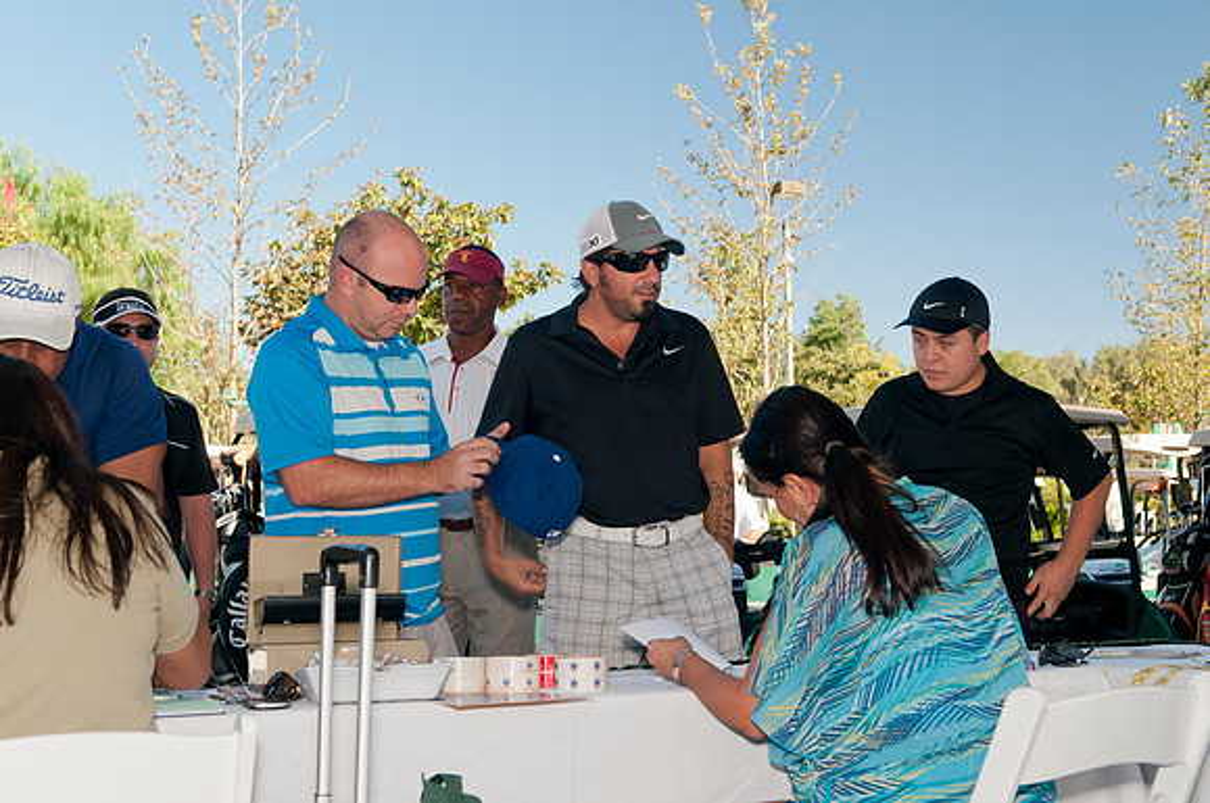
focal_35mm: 51
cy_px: 402
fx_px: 1712
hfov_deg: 38.9
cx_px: 605
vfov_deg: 26.4
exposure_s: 1/125
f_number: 5.6
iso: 200
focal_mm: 34
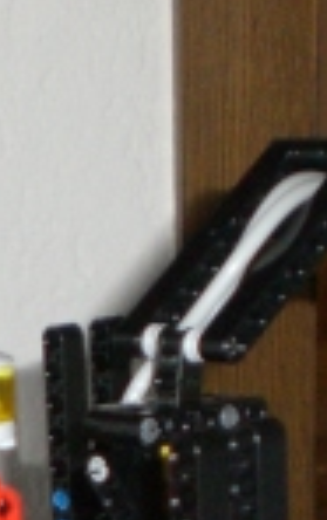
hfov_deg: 7.5
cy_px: 801
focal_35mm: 174
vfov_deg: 11.5
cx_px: -49
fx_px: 2471
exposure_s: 1/60
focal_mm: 6.3
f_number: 3.1
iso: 200
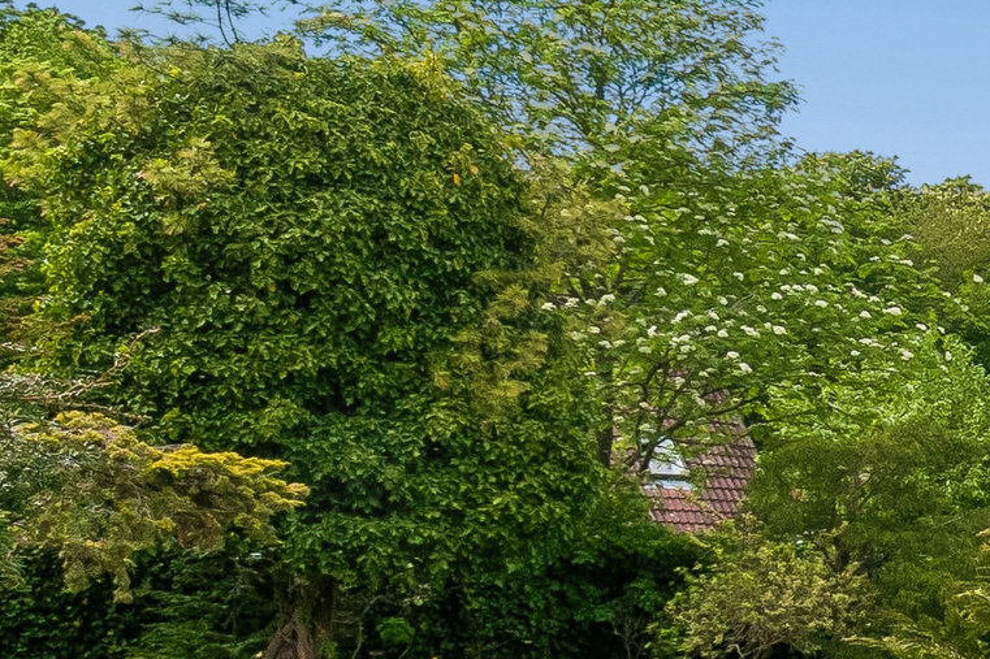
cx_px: 1847
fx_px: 1952
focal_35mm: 71
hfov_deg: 19.7
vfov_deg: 18.9
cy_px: 577
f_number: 10
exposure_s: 1/400
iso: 200
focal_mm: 12
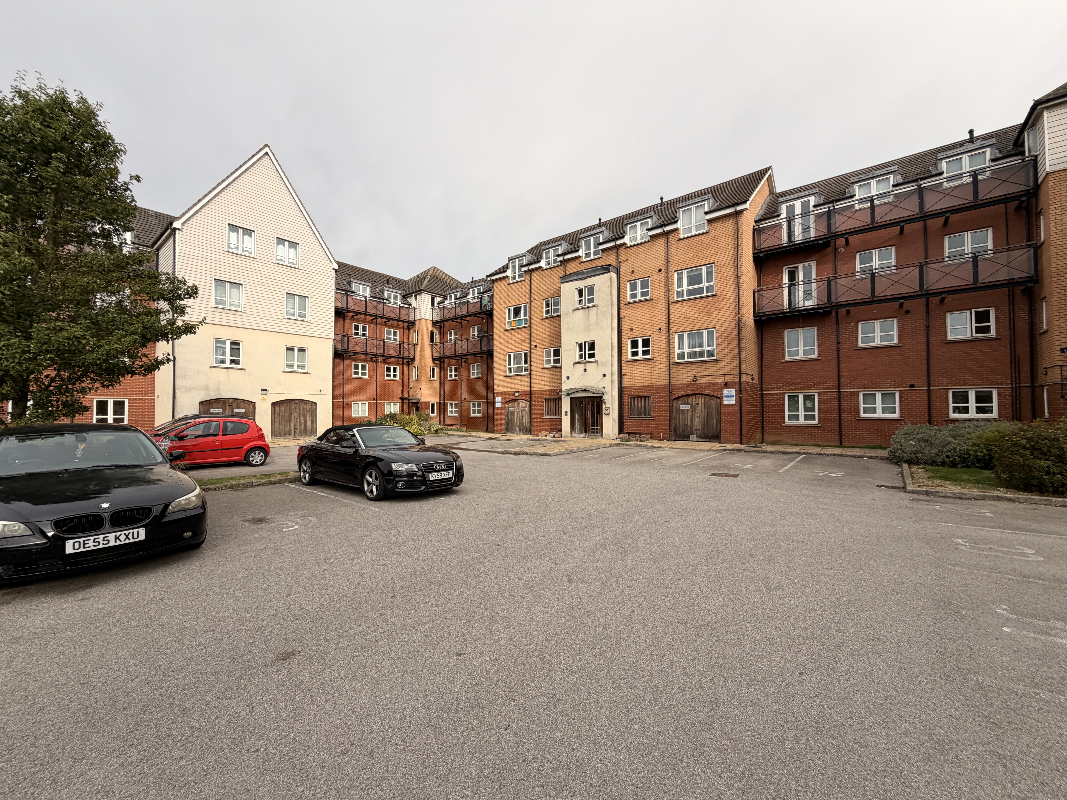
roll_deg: +0.5
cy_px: 400
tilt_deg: +1.0
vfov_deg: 85.7
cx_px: 534
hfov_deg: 102.1
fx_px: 432
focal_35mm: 14
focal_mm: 2.22
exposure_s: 1/770
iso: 32
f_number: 2.2
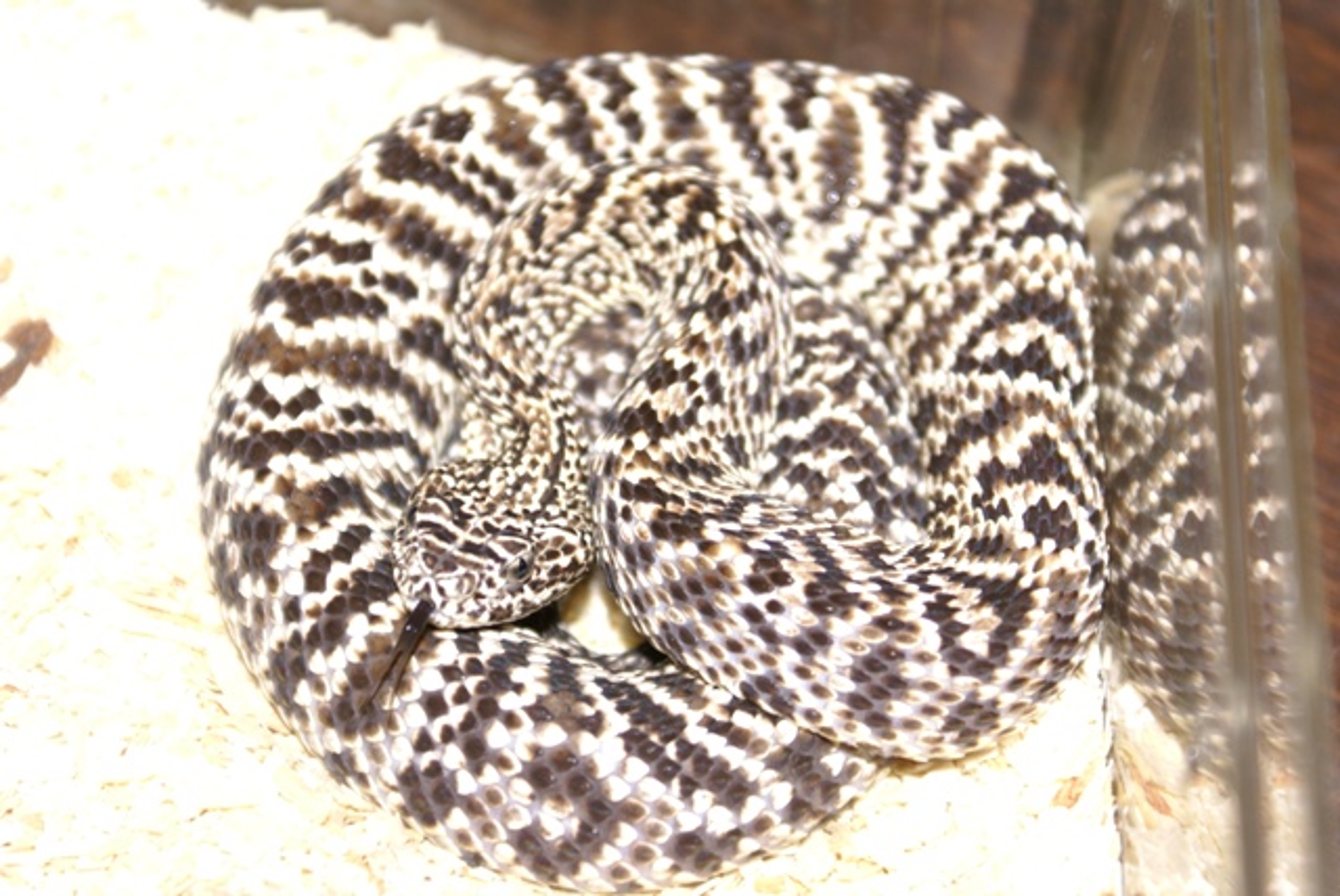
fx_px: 3912
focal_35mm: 105
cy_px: 448
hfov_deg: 19.4
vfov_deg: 13.1
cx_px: 670
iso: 400
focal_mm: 70
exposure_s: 1/125
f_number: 5.6
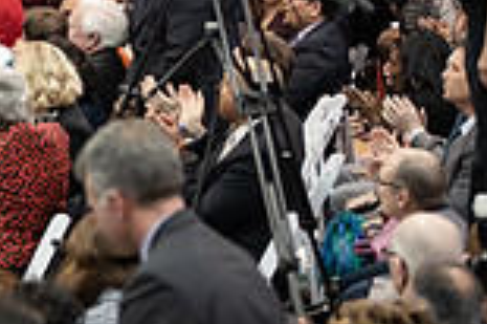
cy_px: 2
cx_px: -273
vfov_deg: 4.3
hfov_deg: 6.4
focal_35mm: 318
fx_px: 4297
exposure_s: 1/200
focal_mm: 85
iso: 2000
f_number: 2.8
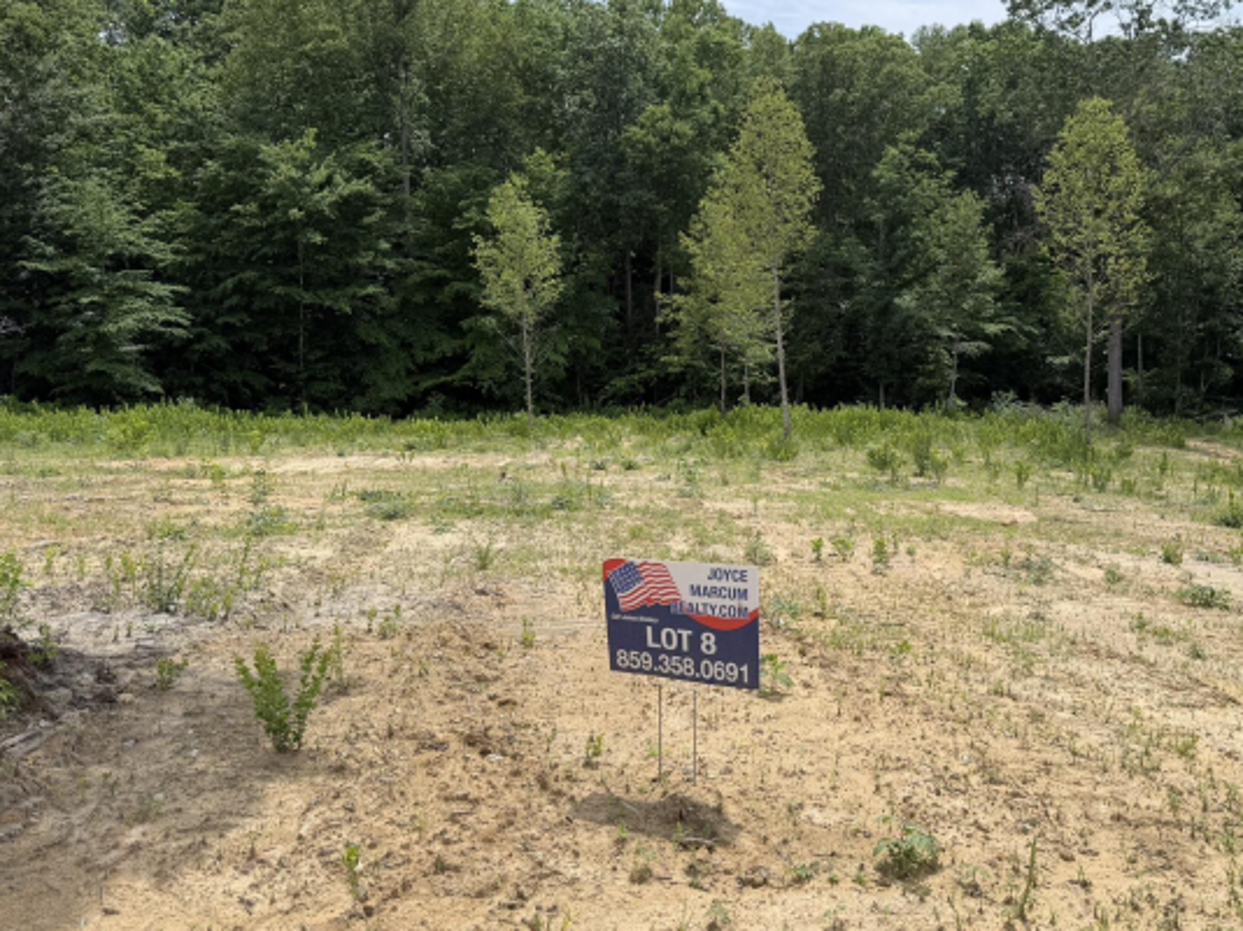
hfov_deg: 59.4
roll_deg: +0.6
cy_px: 400
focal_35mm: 30
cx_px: 753
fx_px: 1077
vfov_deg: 46.6
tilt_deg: -7.5
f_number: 1.78
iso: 80
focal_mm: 6.76
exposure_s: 1/3584
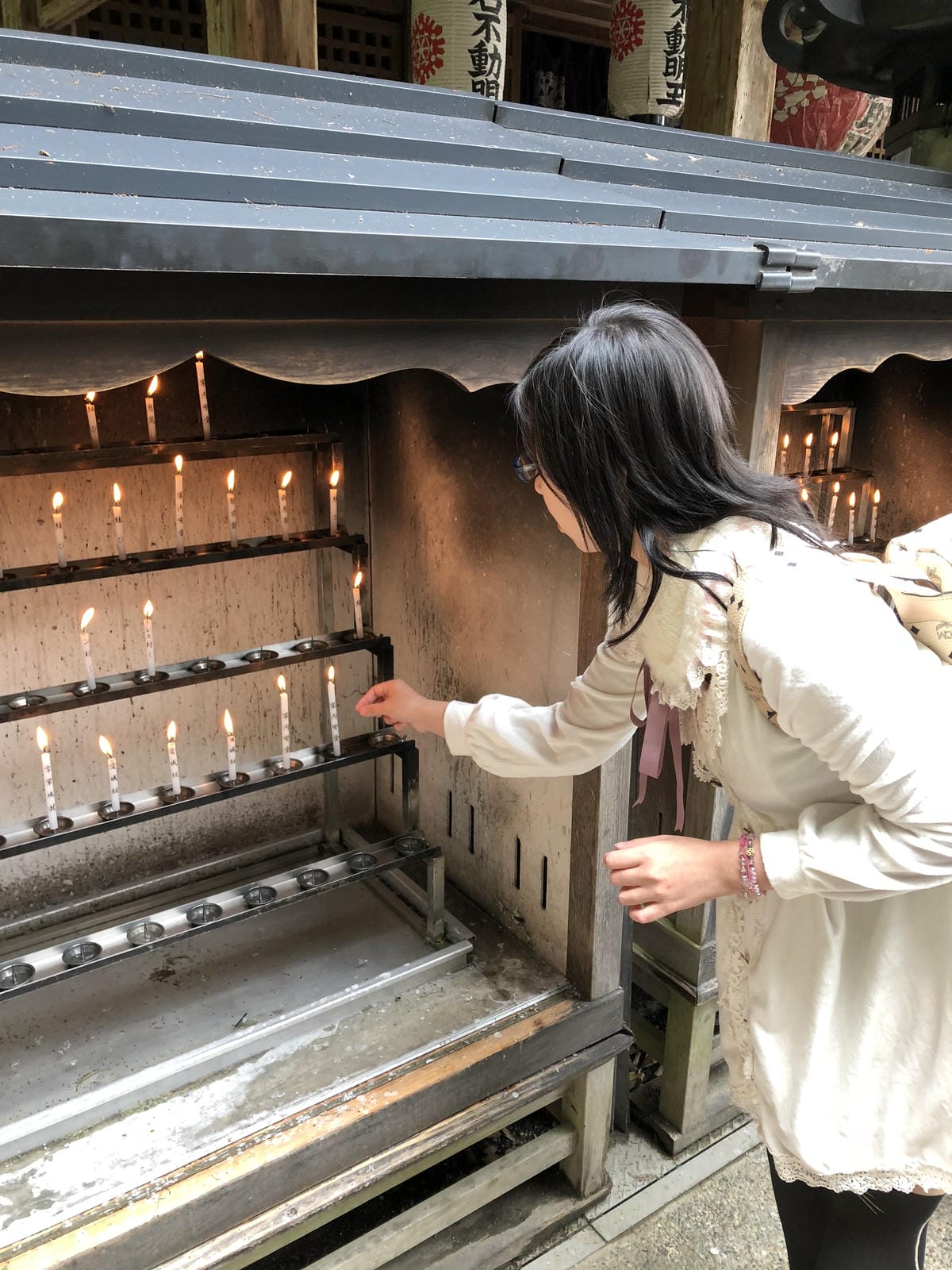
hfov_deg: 48.2
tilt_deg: -17.9
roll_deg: -1.1
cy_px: 635
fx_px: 1063
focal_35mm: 29
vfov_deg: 61.7
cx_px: 476
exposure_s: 1/30
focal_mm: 3.99
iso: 25
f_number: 1.8
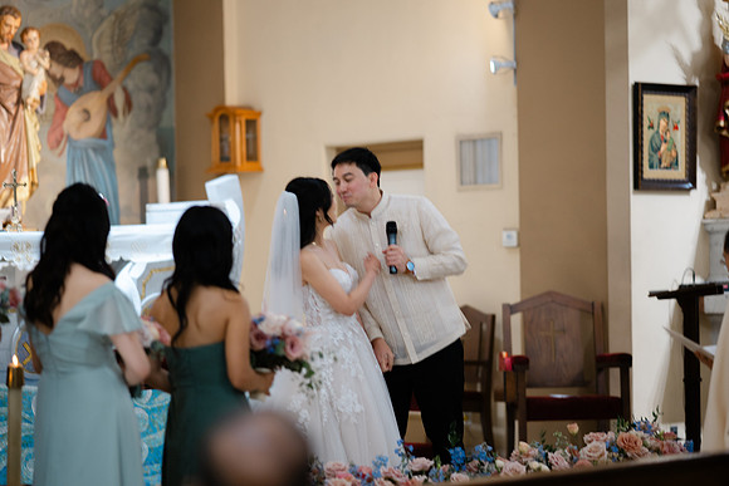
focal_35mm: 109
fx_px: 2207
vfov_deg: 12.6
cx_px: 357
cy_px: 243
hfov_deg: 18.8
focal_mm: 105
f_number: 1.4
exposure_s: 1/100
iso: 400
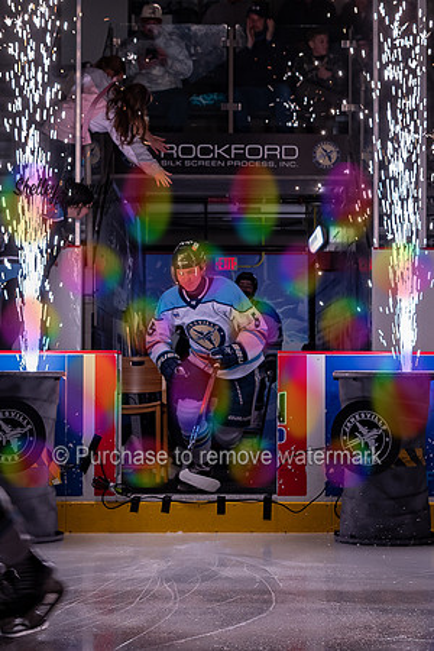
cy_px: 333
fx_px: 1531
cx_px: 230
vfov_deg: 24.0
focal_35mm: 85
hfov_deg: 16.1
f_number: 3.5
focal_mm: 35
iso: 400
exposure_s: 1/200
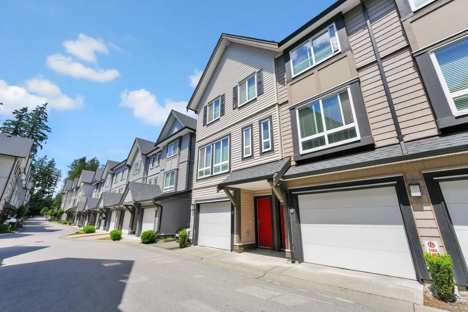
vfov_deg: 77.7
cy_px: 156
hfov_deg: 100.8
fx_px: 194
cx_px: 234
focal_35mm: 15
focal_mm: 14.9
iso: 100
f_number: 10
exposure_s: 1/200
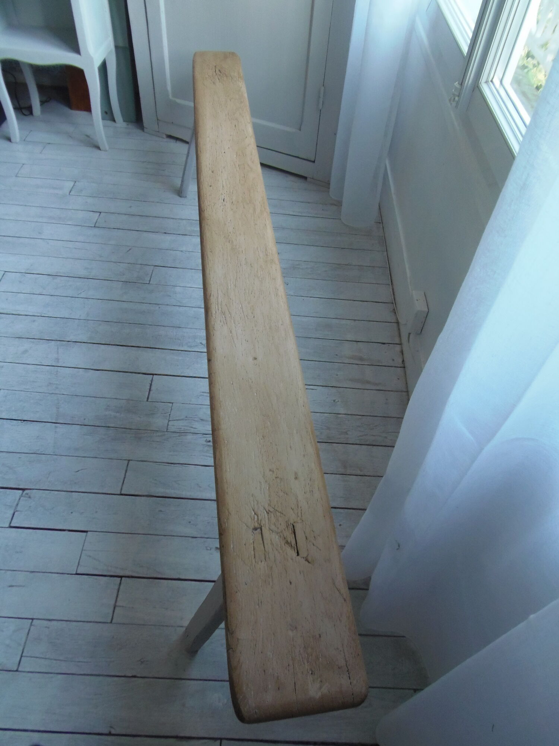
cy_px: 373
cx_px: 280
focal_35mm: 24
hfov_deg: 56.8
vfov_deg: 71.6
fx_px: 517
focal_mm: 4.3
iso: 200
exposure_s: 1/30
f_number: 2.9
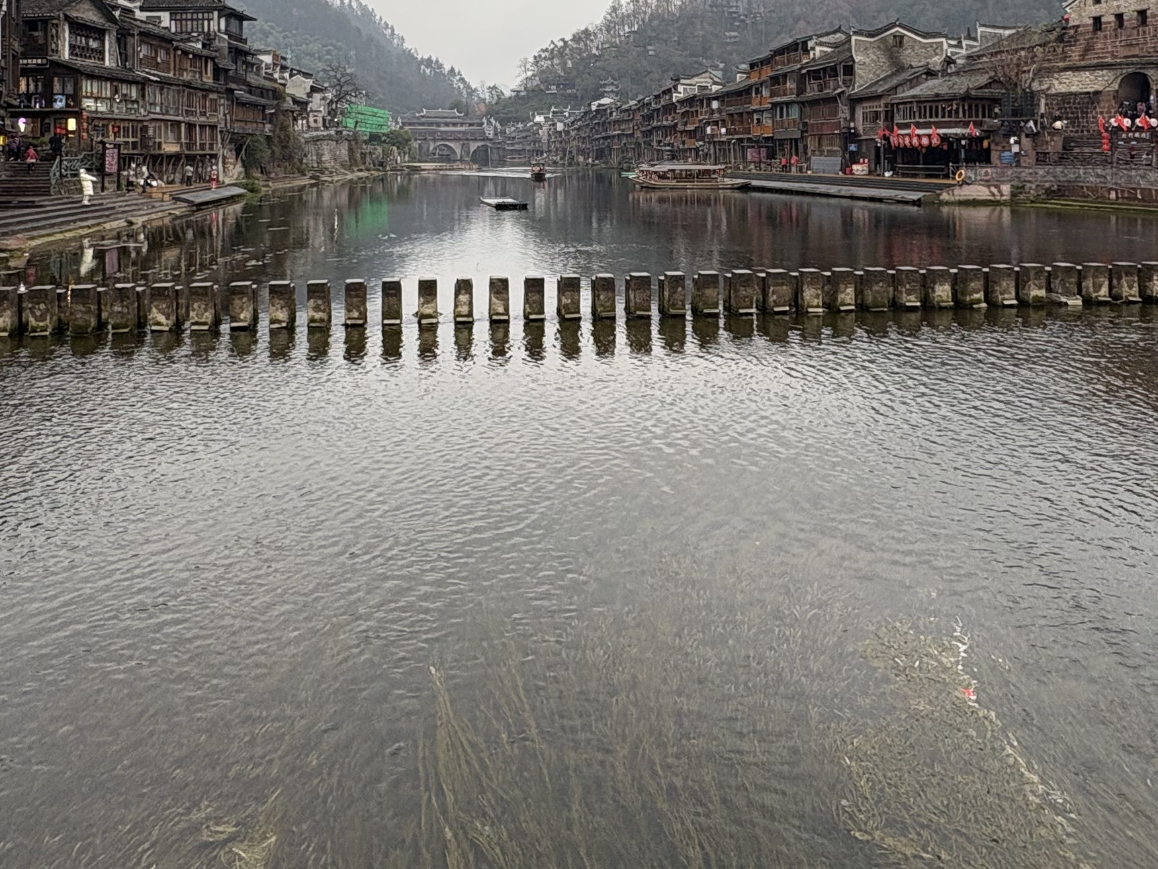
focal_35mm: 32
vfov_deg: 41.7
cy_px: 140
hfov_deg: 56.8
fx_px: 1071
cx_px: 596
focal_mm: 2.22
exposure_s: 1/138
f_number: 2.2
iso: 40
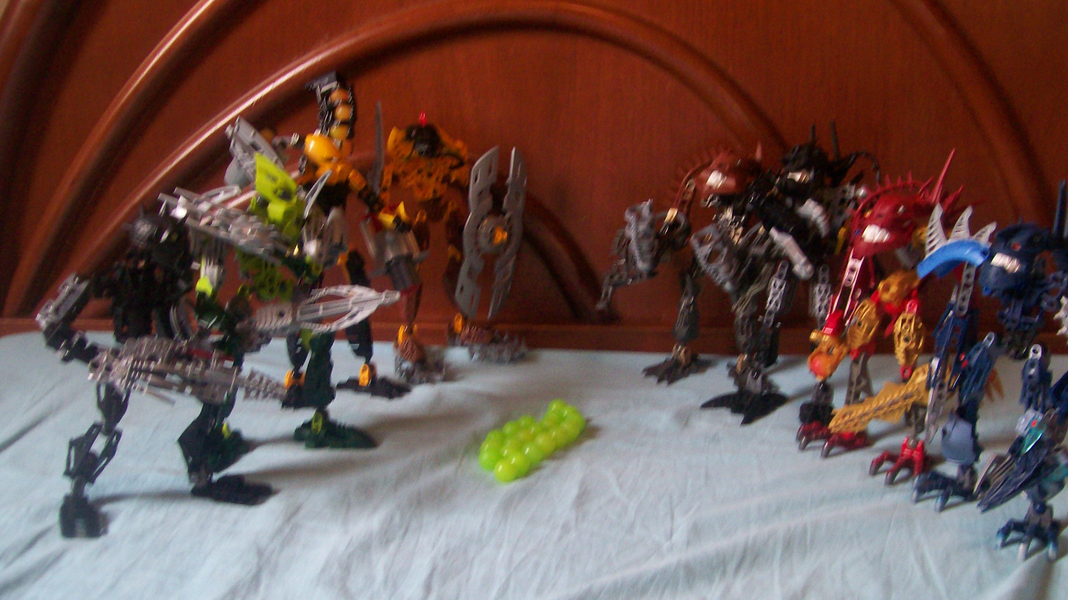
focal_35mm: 40
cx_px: 541
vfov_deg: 29.6
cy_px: 349
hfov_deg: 50.5
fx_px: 1133
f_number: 2.7
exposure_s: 1/32
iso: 143
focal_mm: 6
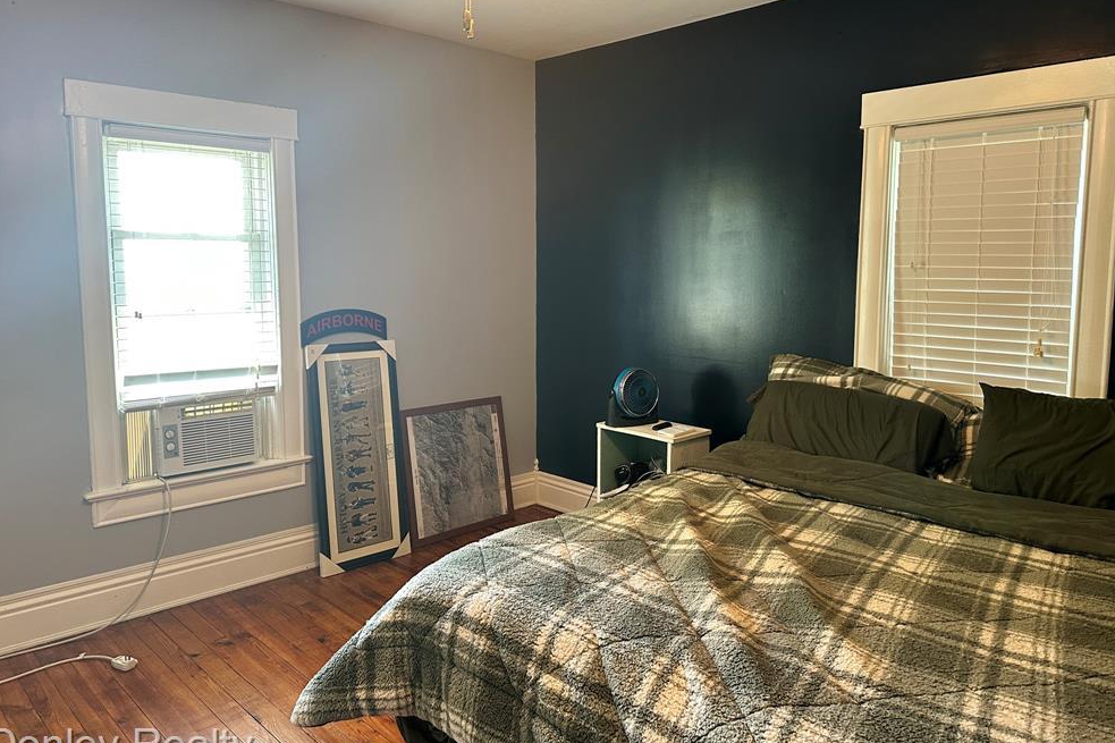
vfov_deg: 49.5
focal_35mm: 26
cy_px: 340
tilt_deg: -6.1
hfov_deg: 69.4
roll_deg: -0.8
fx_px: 805
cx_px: 560
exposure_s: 1/60
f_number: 1.78
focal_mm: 6.86
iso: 250
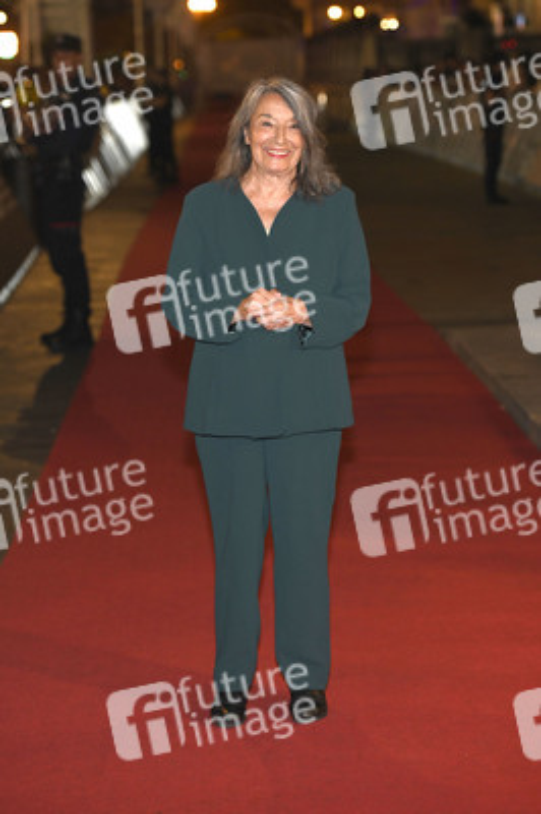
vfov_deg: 20.0
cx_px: 270
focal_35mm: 102
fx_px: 2303
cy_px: 407
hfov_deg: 13.4
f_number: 5
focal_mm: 102
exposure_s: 1/160
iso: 1600
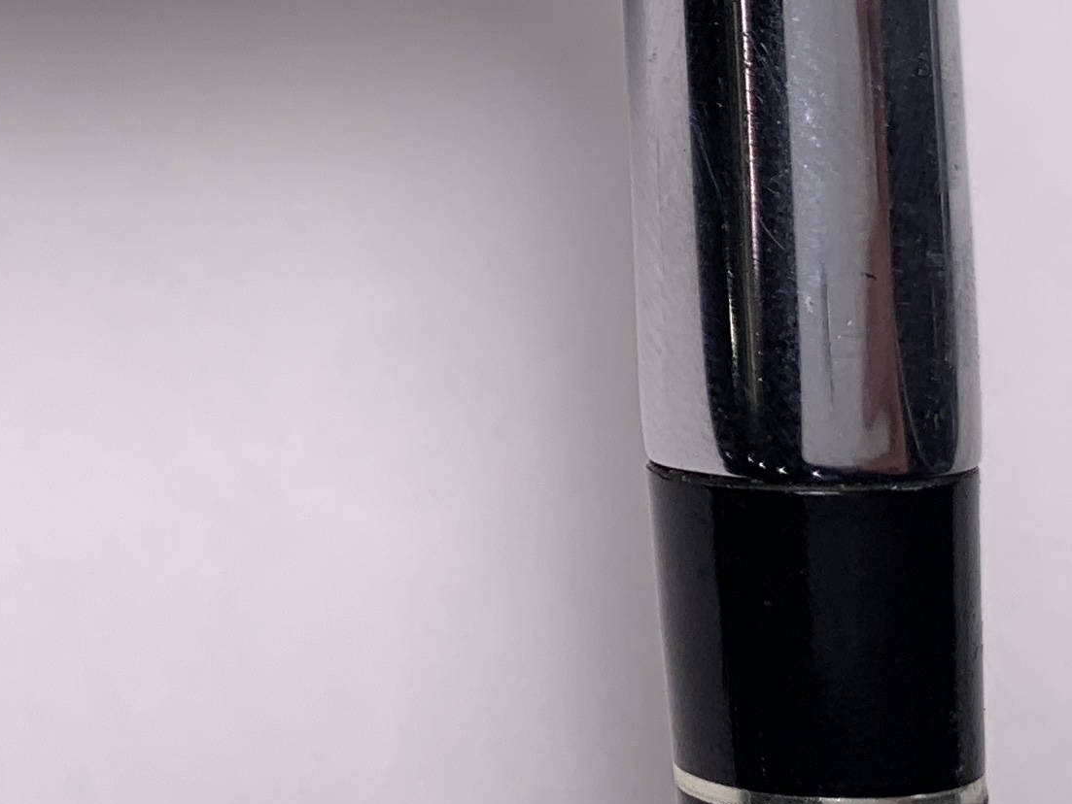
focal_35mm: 95
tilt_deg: -62.8
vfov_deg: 14.6
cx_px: -201
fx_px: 2943
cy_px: -350
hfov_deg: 19.5
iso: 25
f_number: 1.8
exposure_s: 1/239
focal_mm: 4.25
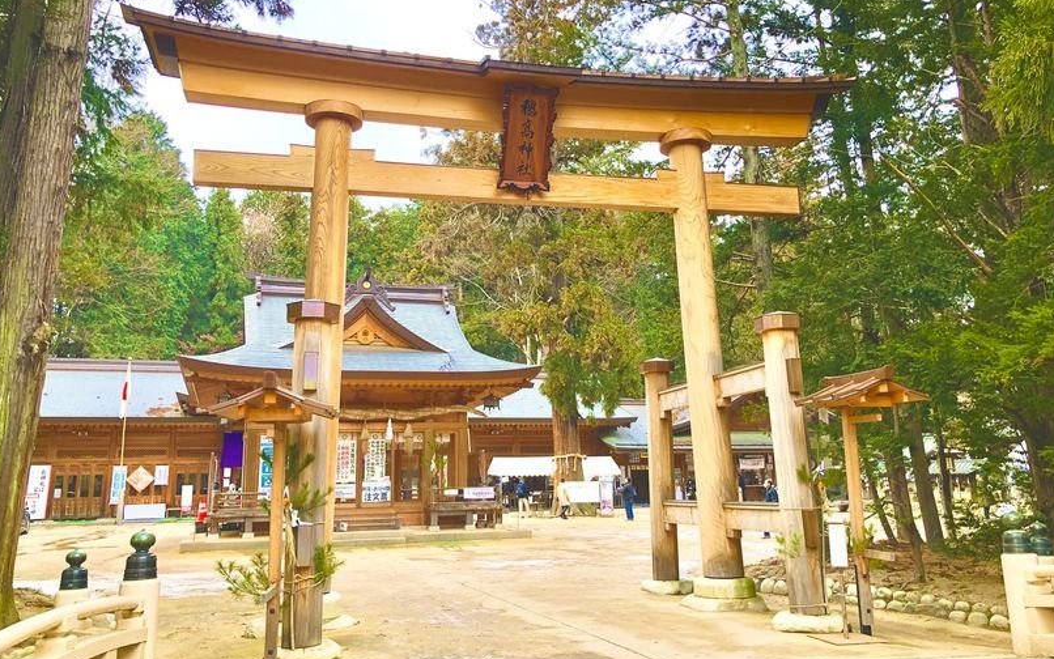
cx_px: 524
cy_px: 290
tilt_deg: +14.2
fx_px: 862
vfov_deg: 41.8
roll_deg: +1.3
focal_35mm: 30
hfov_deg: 62.9
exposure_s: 1/197
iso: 20
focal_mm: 4
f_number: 1.8
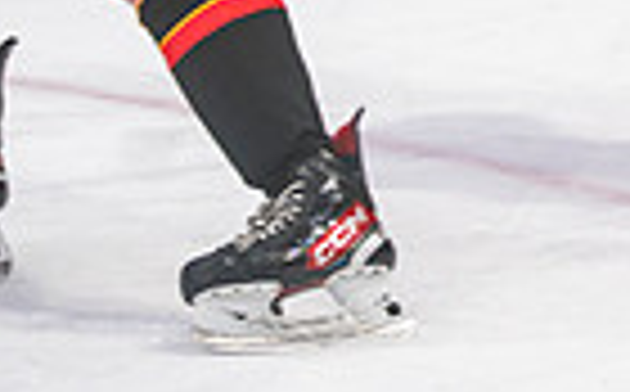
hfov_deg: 4.5
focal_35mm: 465
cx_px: 724
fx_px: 7971
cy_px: -408
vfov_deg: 2.8
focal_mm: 110
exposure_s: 1/640
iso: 1250
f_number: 2.8
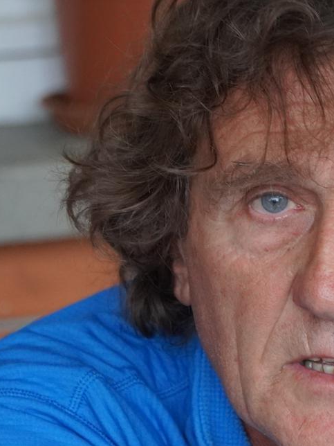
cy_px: 271
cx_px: 405
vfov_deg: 6.9
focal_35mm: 286
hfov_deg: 5.2
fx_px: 3684
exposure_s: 1/160
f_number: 4
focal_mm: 71
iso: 1250
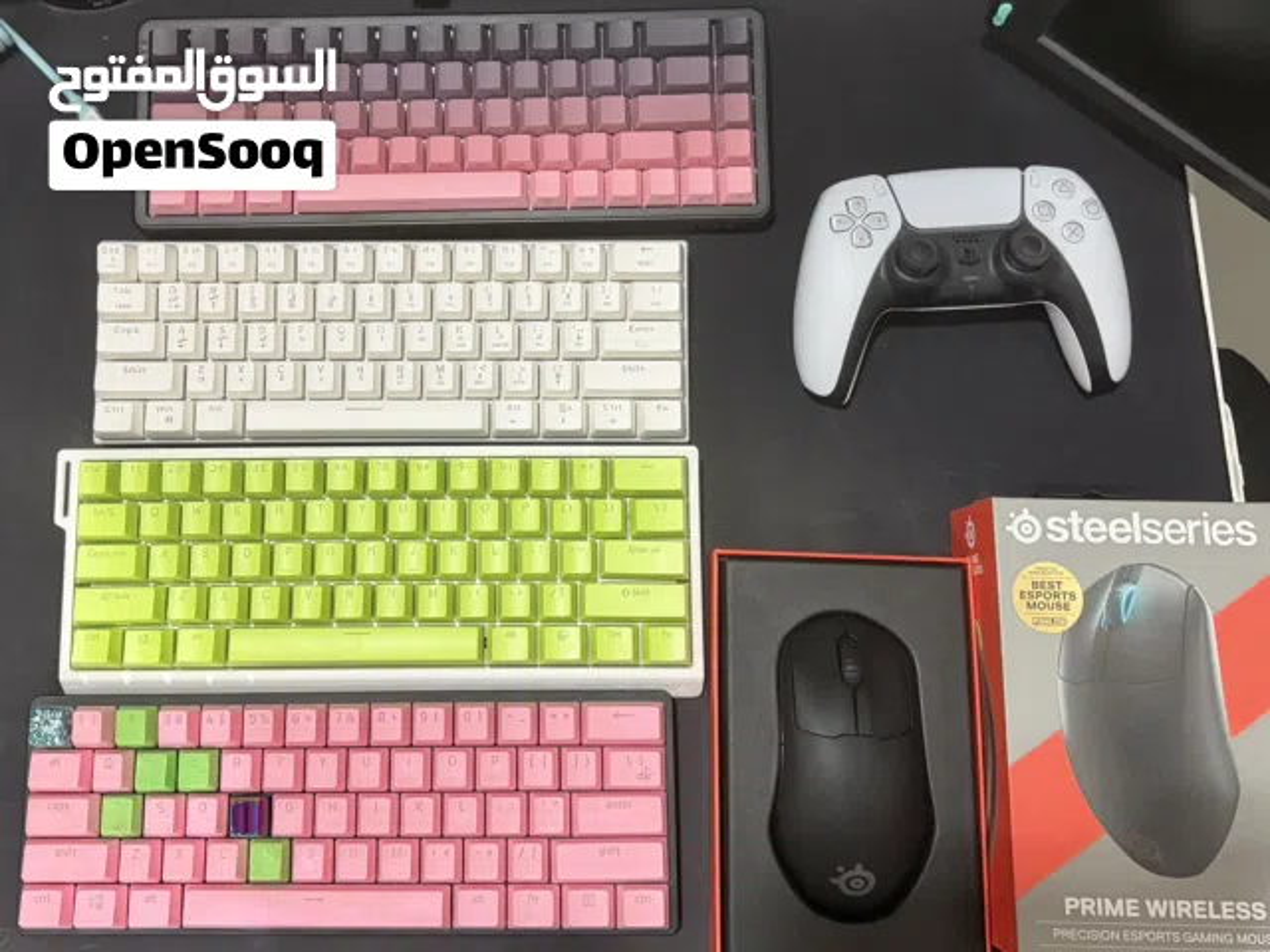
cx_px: 635
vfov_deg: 56.8
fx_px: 881
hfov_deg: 71.6
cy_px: 476
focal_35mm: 24
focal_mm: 6.76
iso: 640
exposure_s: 1/50
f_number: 1.78
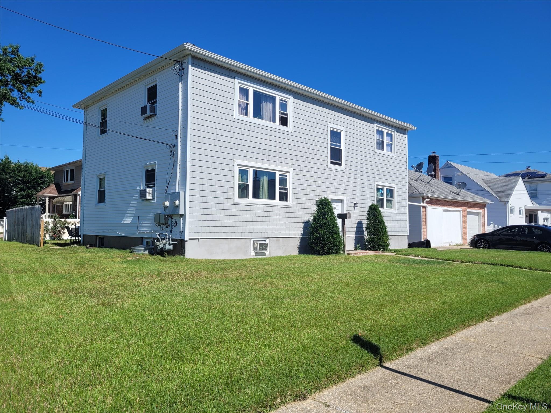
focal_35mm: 26
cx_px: 276
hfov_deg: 67.3
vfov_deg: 53.1
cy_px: 206
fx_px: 414
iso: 40
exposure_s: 1/3264
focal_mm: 5.4
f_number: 1.8
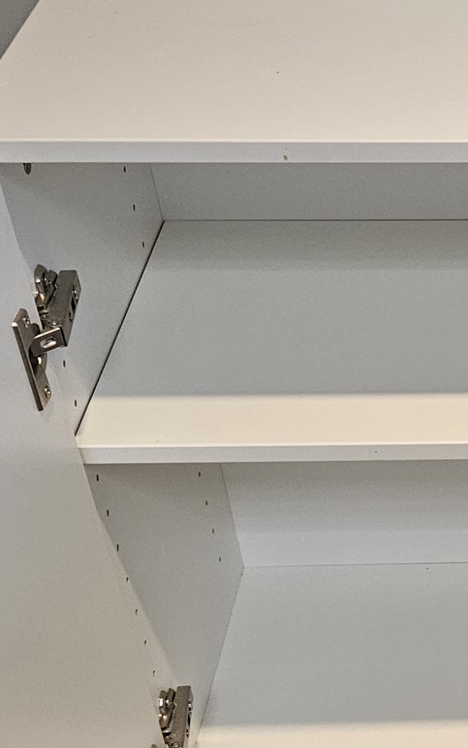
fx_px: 1694
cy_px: 637
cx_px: 761
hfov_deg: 14.4
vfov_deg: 24.4
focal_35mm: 83
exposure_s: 1/100
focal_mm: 5.4
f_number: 1.8
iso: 250
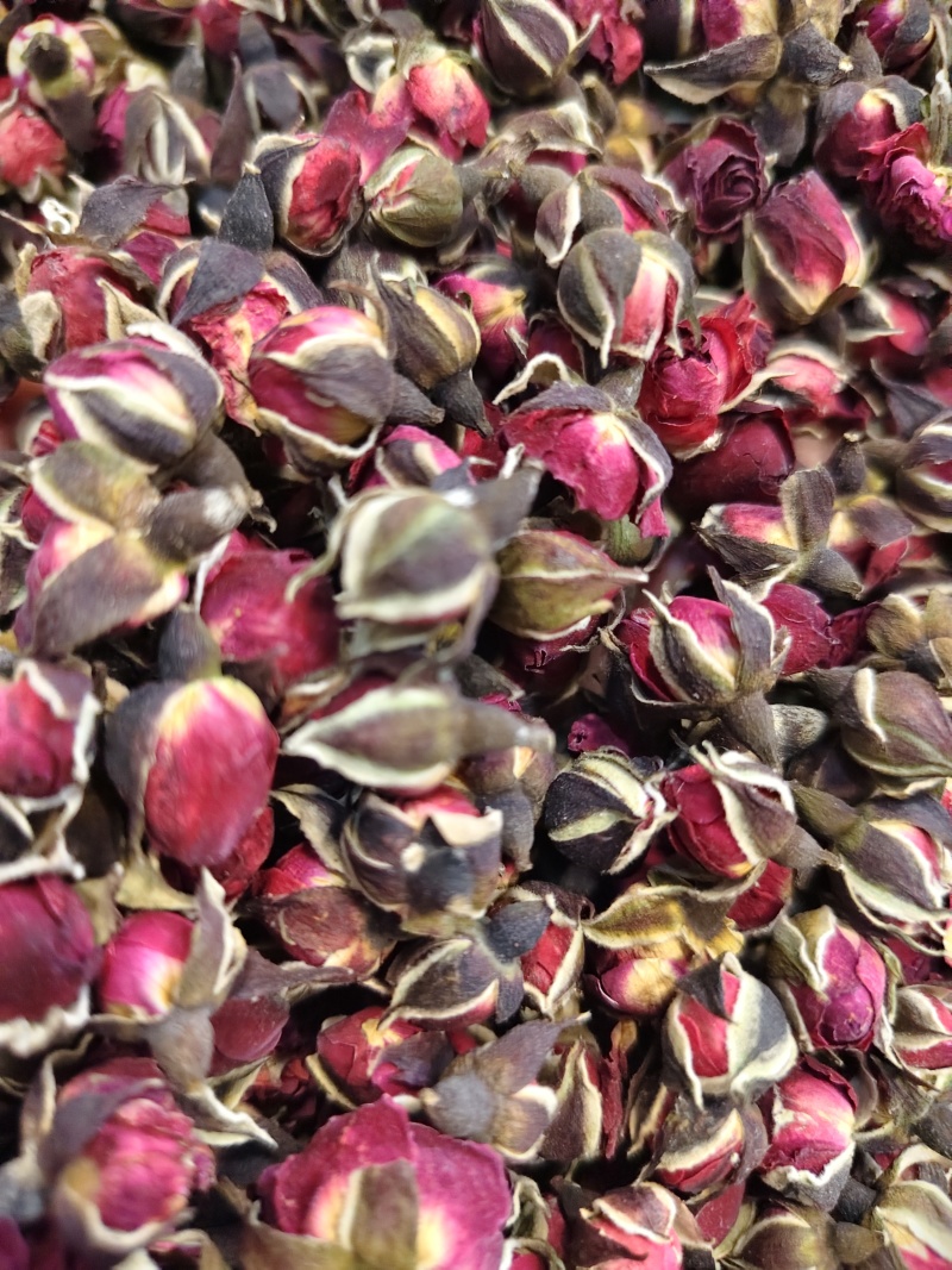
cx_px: 476
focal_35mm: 23
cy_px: 635
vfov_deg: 73.9
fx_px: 844
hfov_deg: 58.9
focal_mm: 5.56
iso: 1549
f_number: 1.88
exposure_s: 1/100
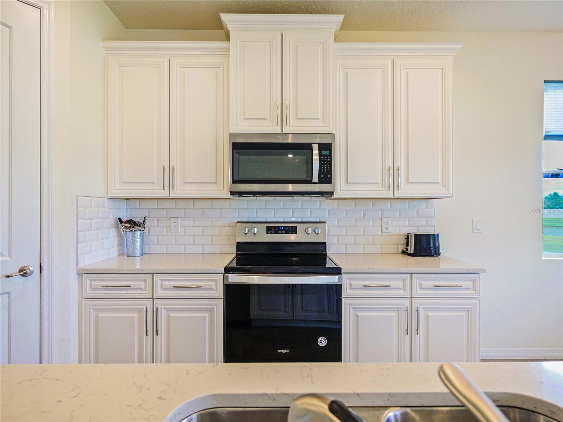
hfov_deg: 87.8
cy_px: 211
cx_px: 282
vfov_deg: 71.6
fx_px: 293
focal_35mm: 18
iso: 1600
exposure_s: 1/60
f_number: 4
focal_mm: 9
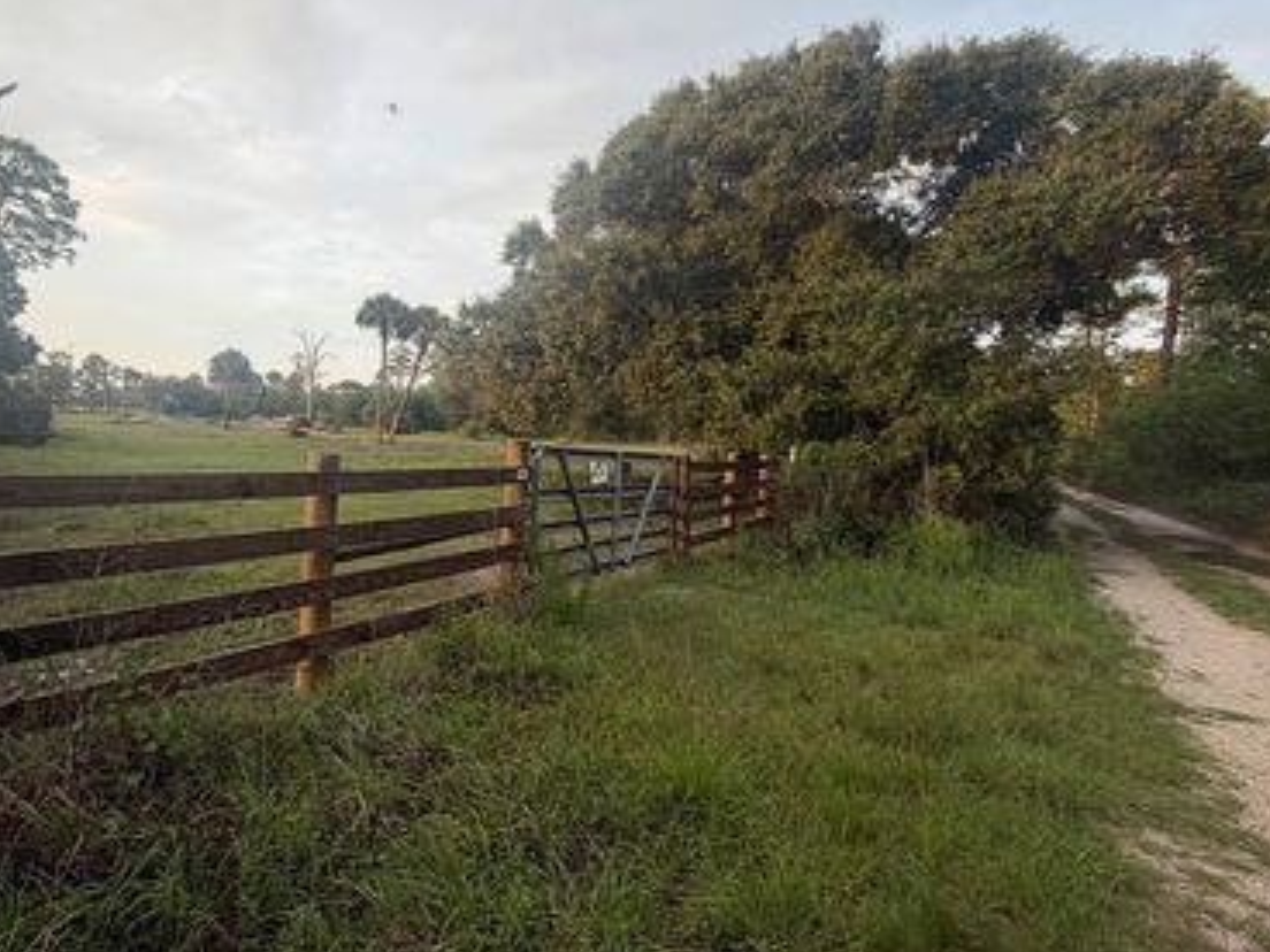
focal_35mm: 19
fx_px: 697
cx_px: 442
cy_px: 419
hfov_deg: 82.3
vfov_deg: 68.4
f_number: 2.2
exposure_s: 1/121
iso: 64
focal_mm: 2.22
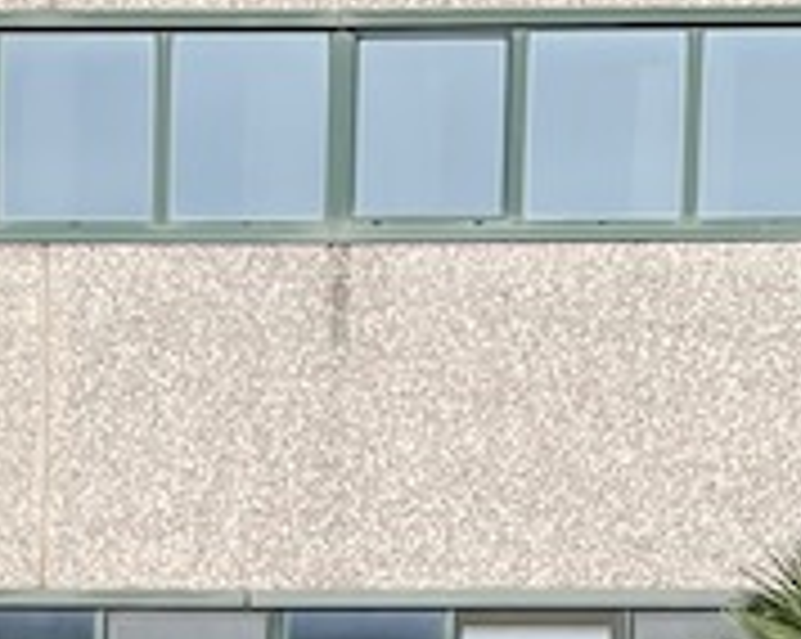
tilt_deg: -6.2
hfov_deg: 11.4
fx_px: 3955
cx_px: -81
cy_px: 1274
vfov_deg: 8.7
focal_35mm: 167
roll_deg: -0.3
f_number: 1.6
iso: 32
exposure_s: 1/4651
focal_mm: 4.2
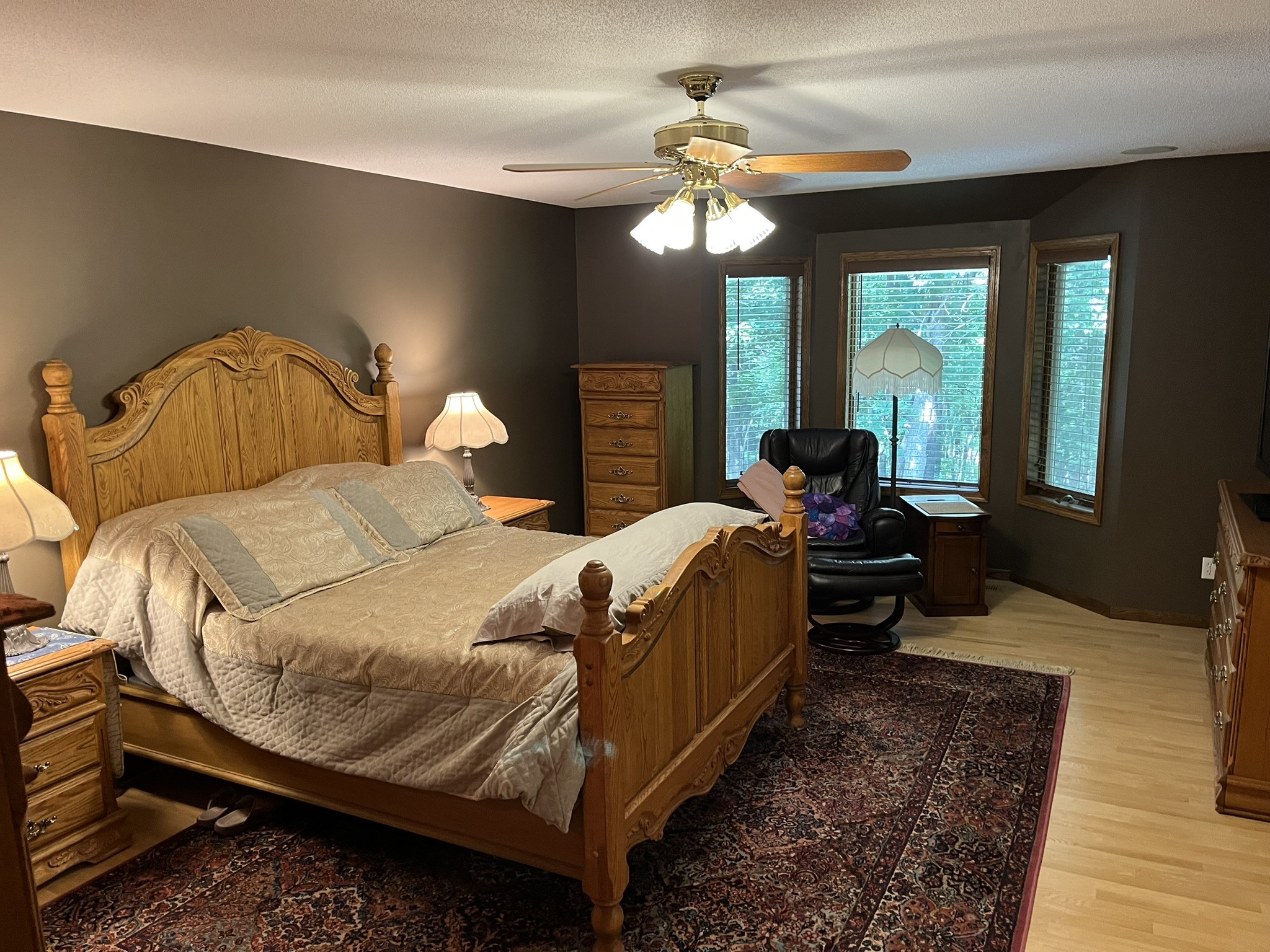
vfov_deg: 53.1
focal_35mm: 26
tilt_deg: -12.8
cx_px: 635
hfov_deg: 67.3
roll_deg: +0.2
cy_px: 476
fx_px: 954
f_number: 1.6
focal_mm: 5.1
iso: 320
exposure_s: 1/60
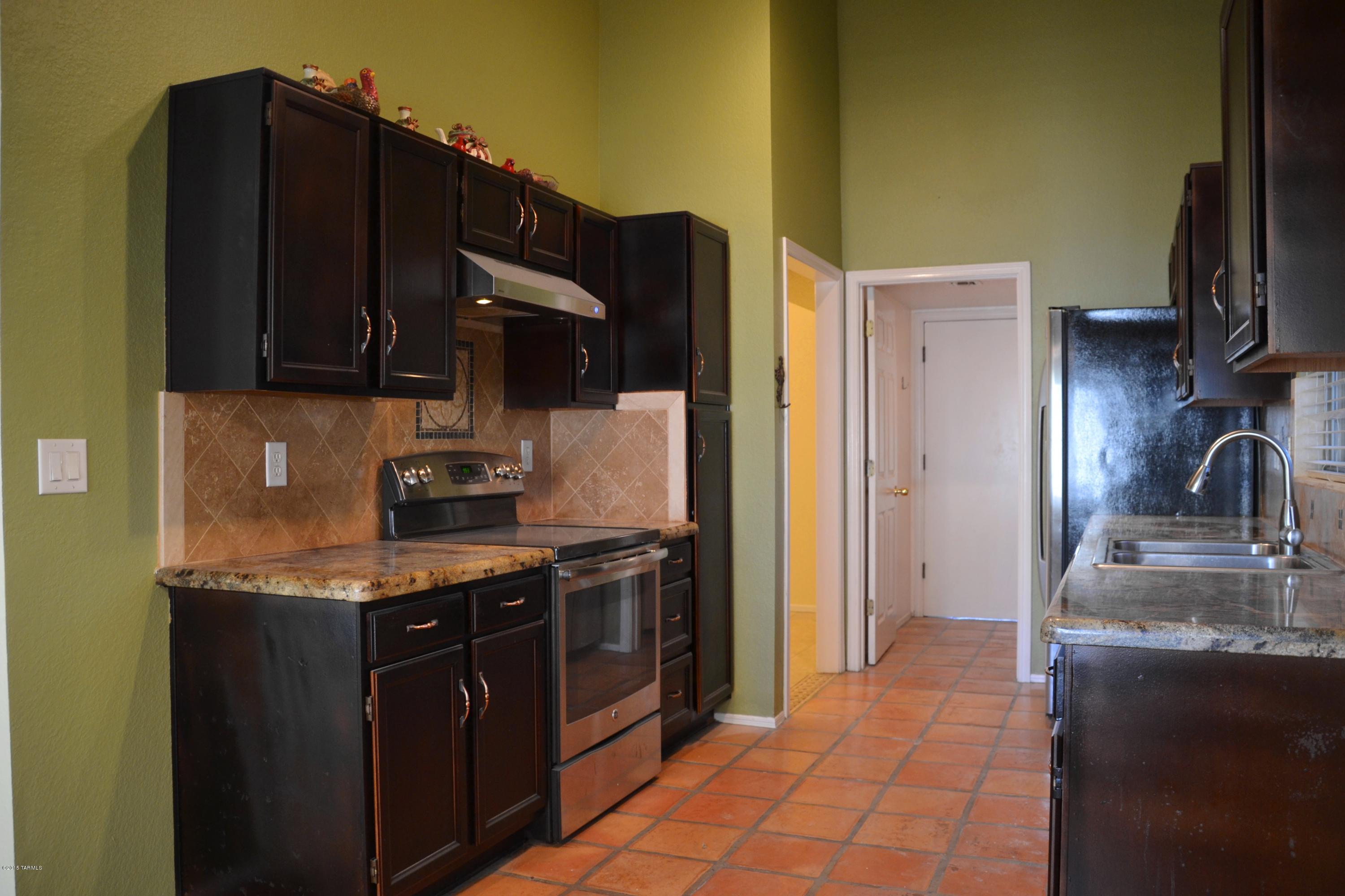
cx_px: 672
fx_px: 1121
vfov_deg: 43.6
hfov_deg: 61.9
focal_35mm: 30
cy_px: 448
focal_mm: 20
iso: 400
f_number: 3.5
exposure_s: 1/15
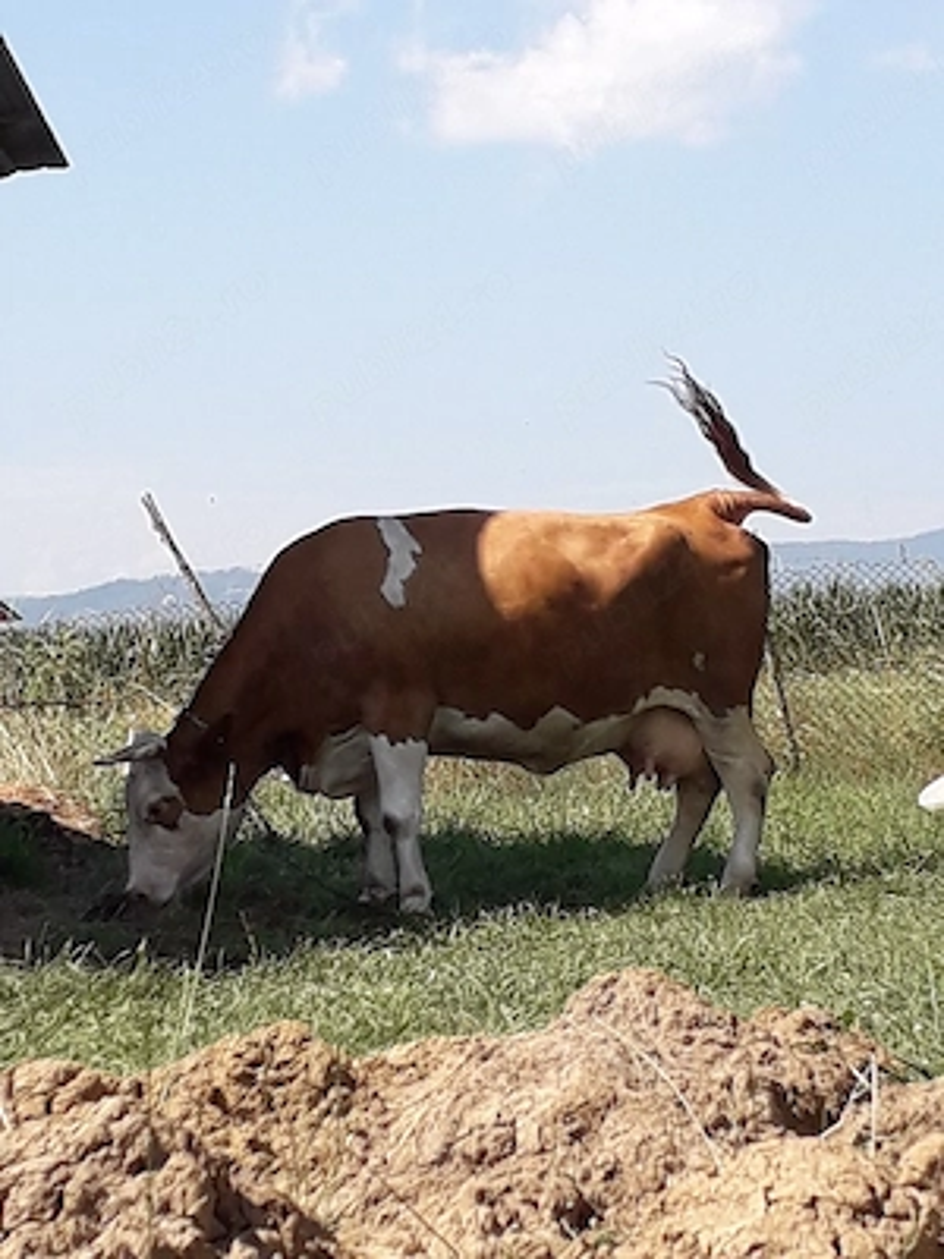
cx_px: 472
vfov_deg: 65.3
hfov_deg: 51.4
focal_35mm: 27
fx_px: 982
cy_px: 630
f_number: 1.9
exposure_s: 1/1250
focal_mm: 3.6
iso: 40
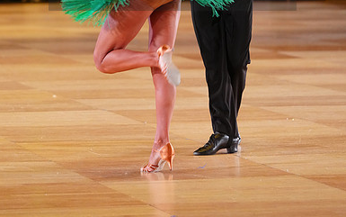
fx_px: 2406
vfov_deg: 5.1
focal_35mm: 255
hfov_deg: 8.2
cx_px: 173
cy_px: -19
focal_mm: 166
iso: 3200
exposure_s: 1/400
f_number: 4
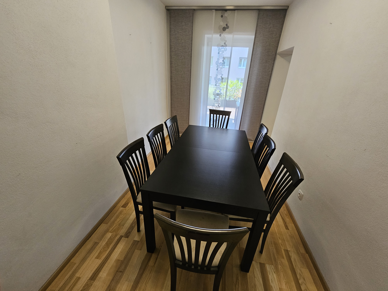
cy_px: 146
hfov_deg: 106.2
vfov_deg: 89.9
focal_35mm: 13
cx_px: 194
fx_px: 146
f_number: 2.2
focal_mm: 2.2
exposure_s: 1/50
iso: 160
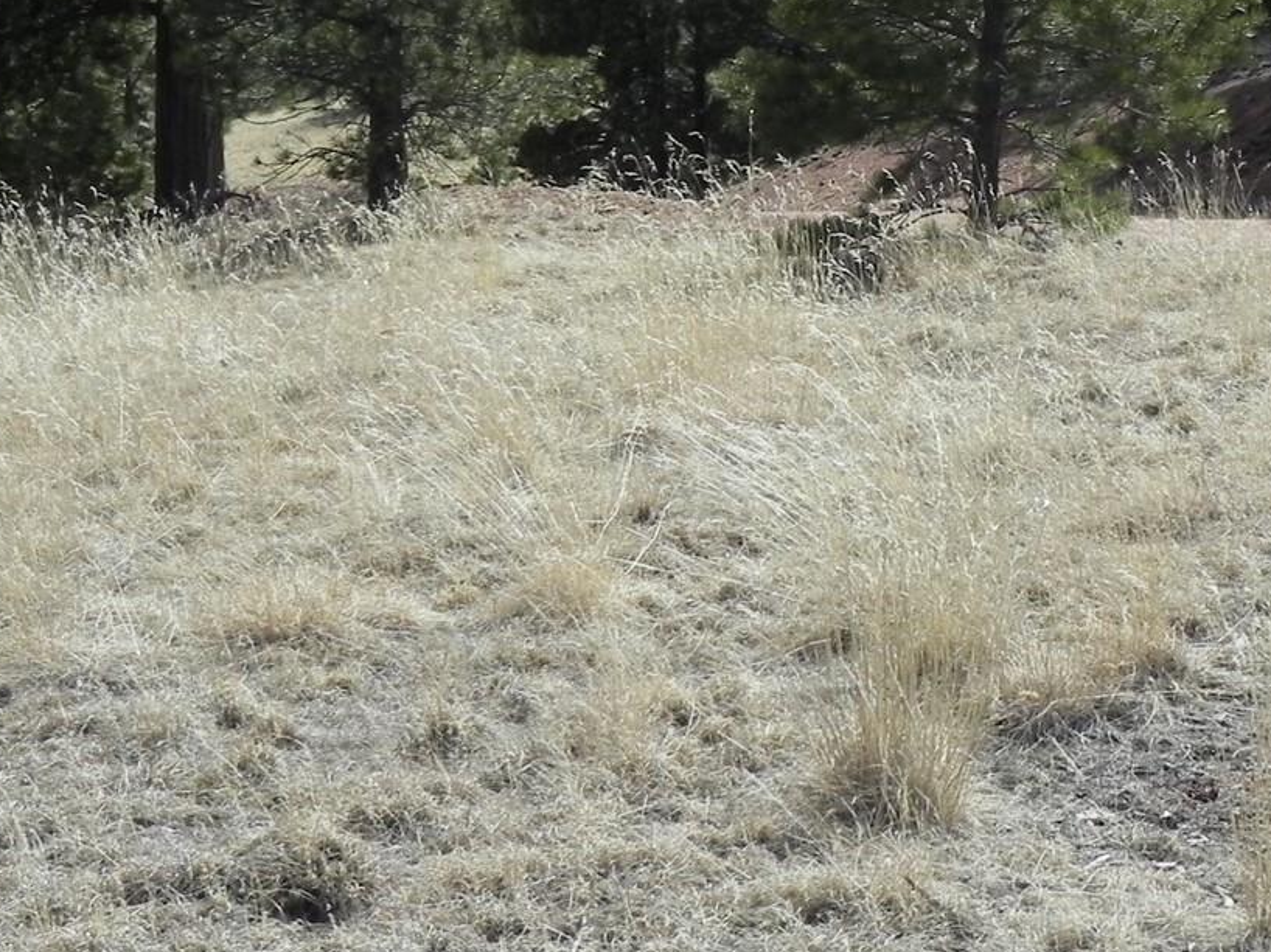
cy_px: 104
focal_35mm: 90
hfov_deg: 21.6
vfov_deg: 16.2
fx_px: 3304
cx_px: 946
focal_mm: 8.2
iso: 160
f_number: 7.1
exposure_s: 1/384
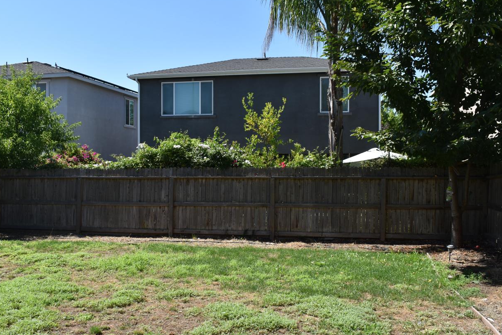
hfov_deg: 51.9
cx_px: 245
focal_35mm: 37
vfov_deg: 35.9
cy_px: 188
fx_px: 516
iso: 140
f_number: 8
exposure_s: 1/250
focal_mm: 20
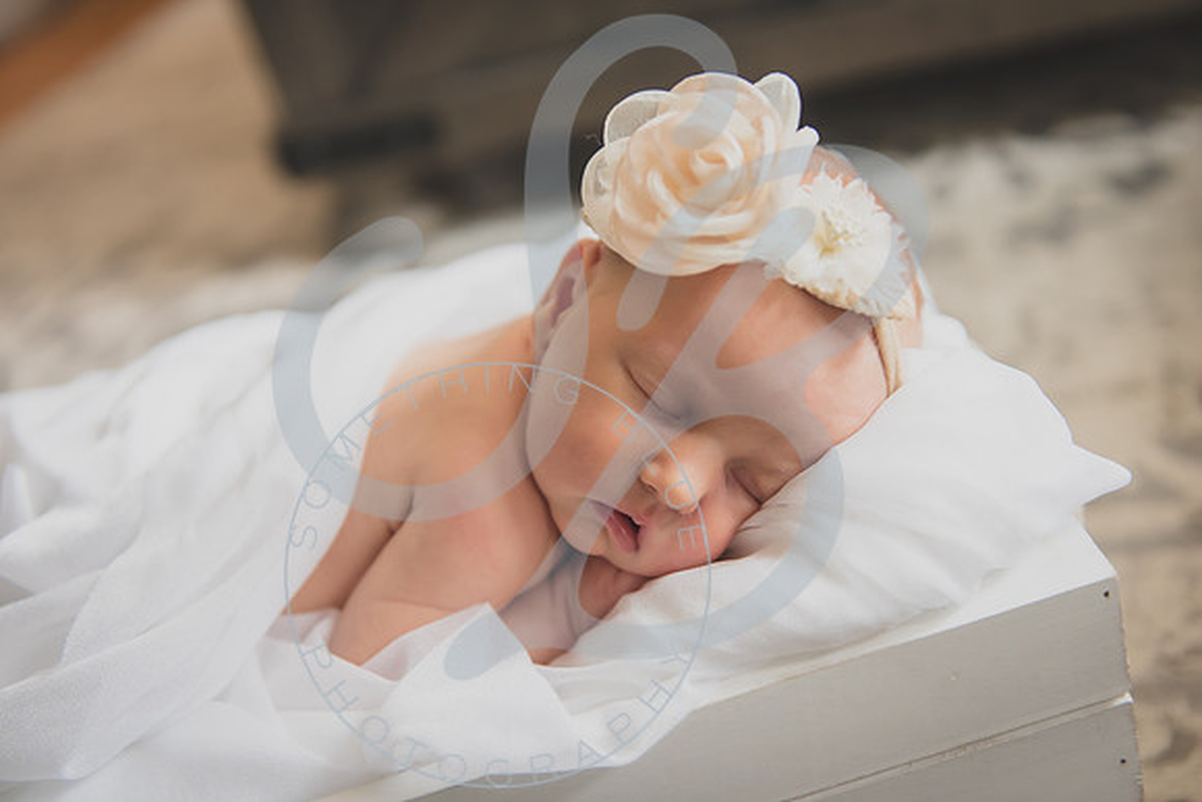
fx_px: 1503
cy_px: 401
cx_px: 601
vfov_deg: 29.9
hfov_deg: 43.6
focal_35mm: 45
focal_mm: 45
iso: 1000
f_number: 2.8
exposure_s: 1/125
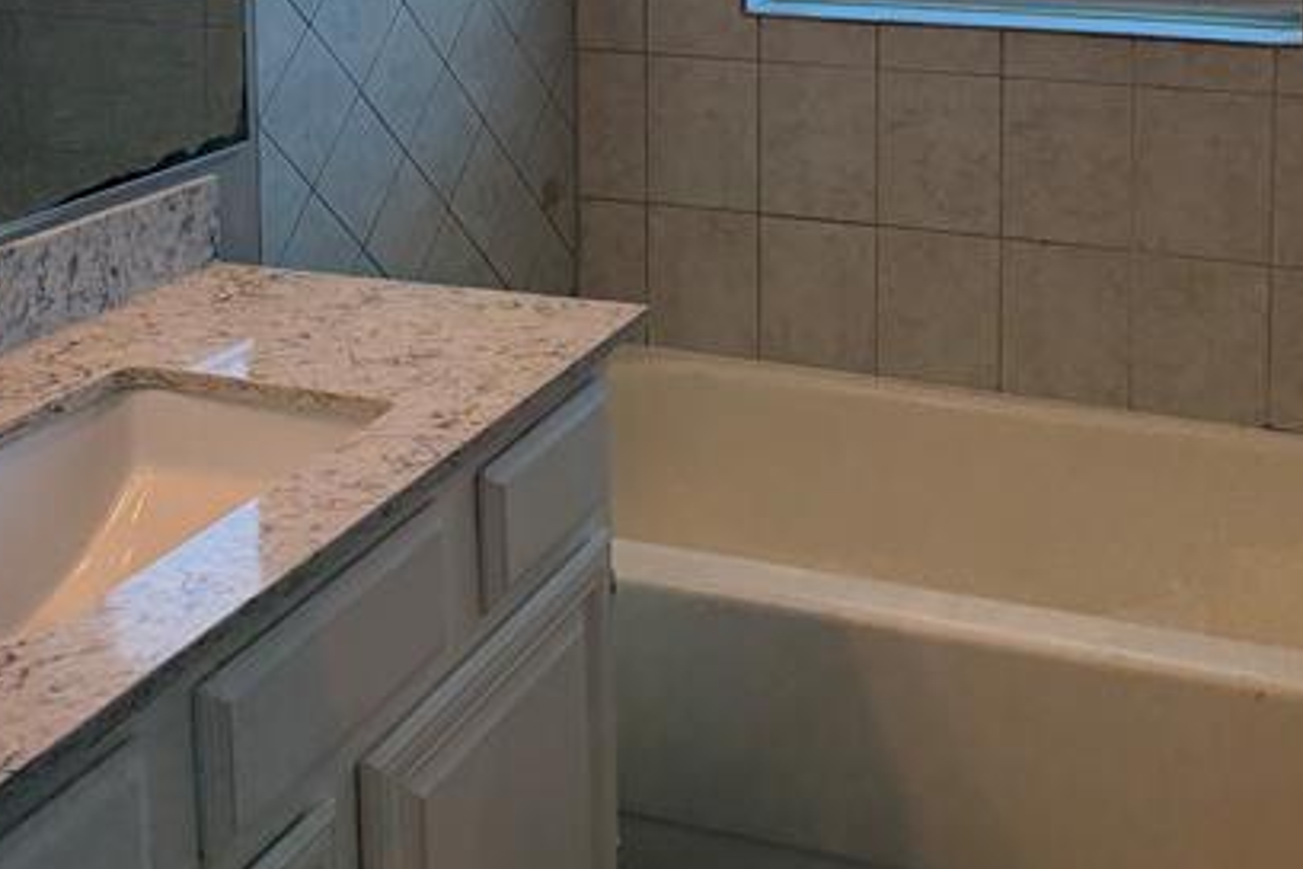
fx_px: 1701
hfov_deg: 41.6
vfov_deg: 26.5
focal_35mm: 47
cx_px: 821
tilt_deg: -6.1
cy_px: -70
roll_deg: -0.7
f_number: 1.78
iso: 100
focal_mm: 6.76
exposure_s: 1/567
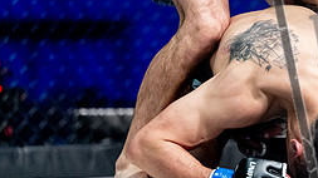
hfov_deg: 7.7
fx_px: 2351
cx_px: 273
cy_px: -9
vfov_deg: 4.3
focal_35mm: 279
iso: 3200
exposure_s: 1/1250
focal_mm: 116
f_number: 2
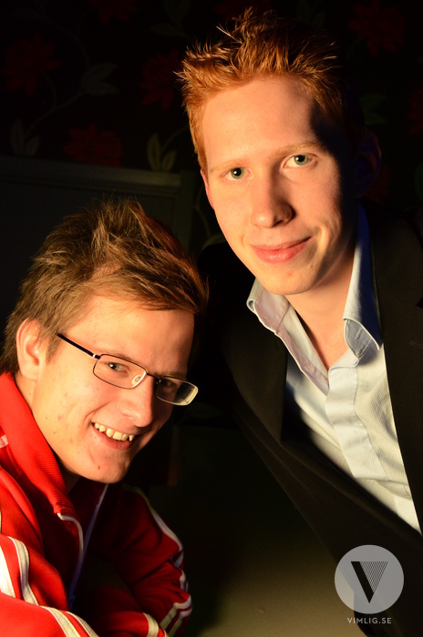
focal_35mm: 42
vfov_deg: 46.5
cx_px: 212
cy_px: 318
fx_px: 743
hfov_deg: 31.8
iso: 1600
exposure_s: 1/200
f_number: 6.3
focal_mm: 28
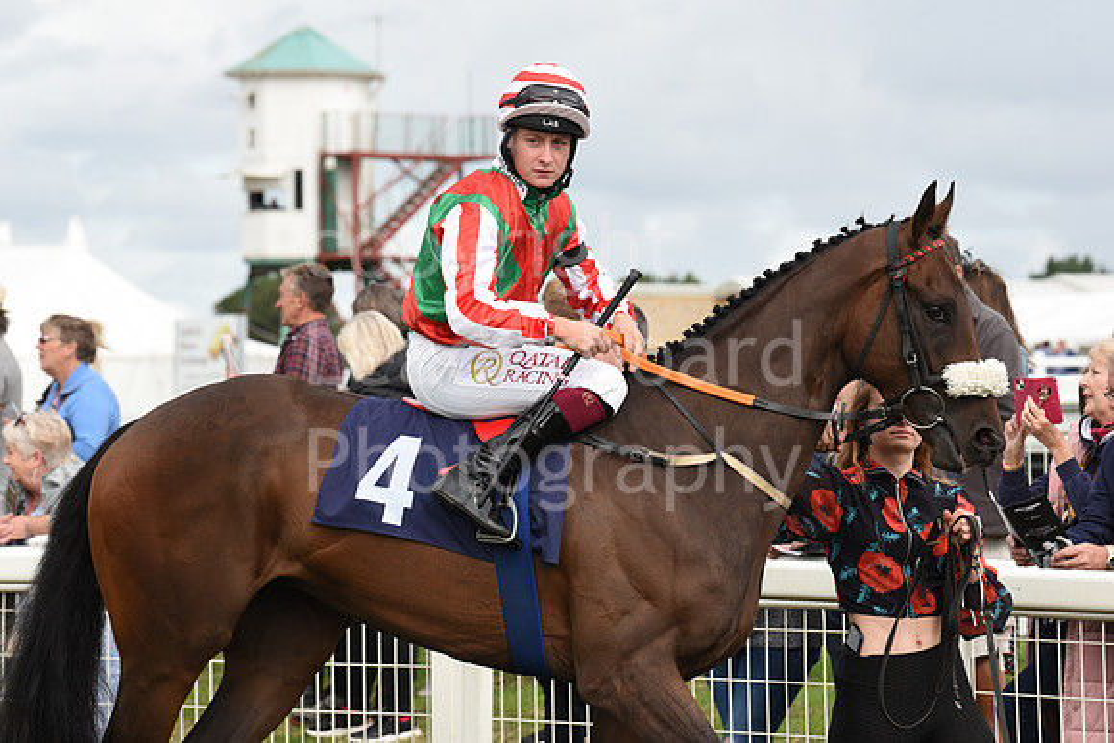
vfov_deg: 8.9
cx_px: 557
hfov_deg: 13.2
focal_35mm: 155
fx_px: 4797
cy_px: 372
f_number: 7.1
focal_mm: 155
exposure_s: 1/1600
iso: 800
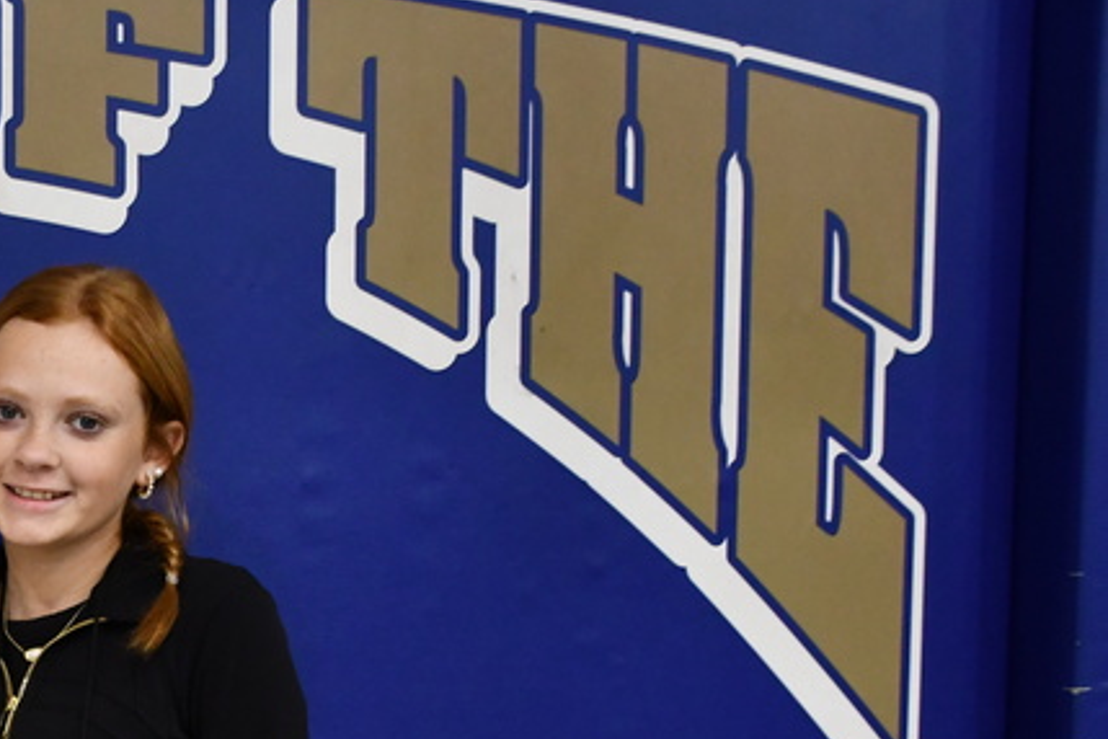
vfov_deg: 15.6
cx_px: -18
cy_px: 745
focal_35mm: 86
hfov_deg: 22.7
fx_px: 2647
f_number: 3.8
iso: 1400
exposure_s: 1/125
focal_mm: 24
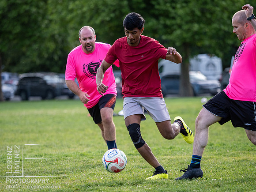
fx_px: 2100
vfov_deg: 5.2
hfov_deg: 7.0
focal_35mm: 284
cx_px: 128
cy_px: 96
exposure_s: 1/1250
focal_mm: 142
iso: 400
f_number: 2.8
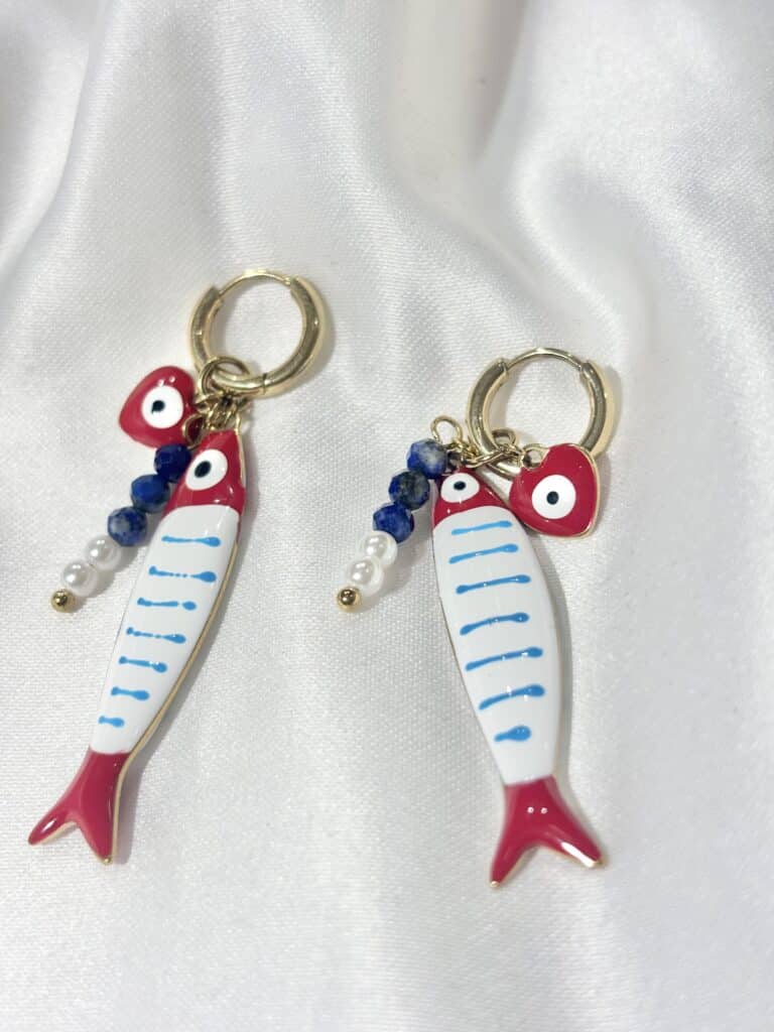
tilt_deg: -45.0
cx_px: 387
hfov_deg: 28.0
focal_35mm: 52
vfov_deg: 36.8
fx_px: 1550
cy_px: 516
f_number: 1.6
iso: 32
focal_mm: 5.96
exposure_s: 1/294
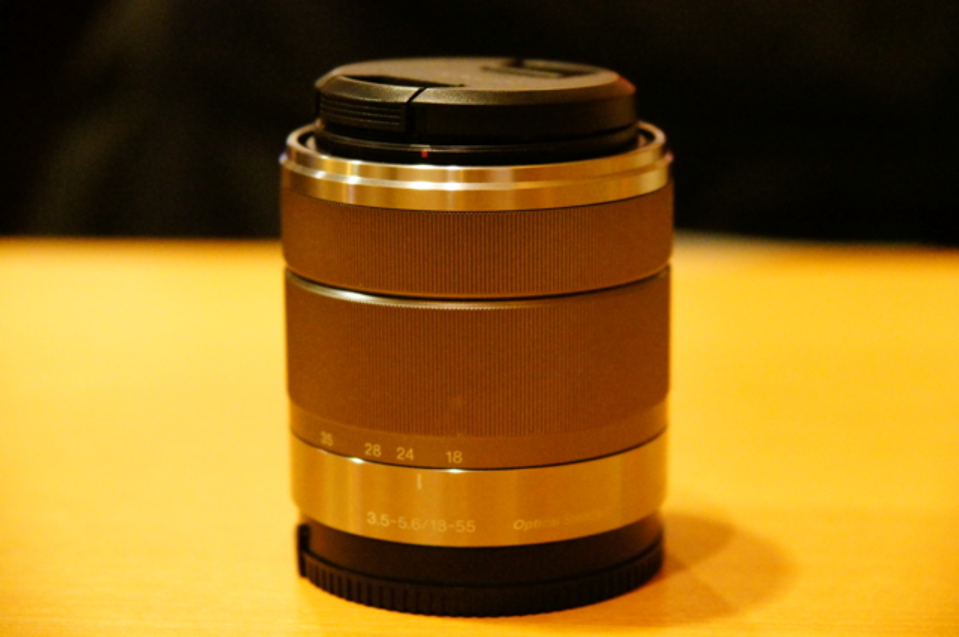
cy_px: 318
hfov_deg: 19.5
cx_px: 480
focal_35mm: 105
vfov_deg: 13.0
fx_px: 2794
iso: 6400
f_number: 4.5
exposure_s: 1/30
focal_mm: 70
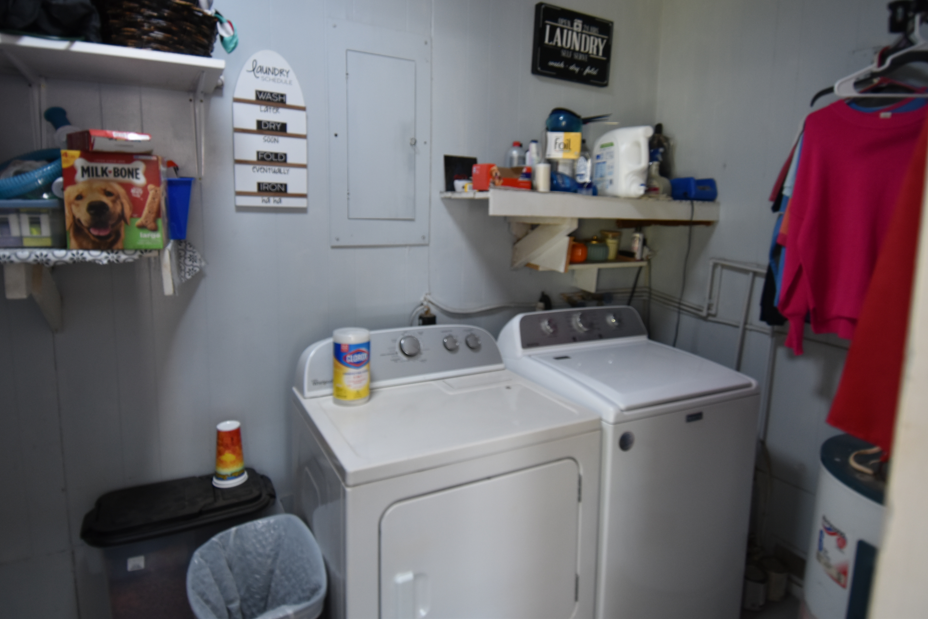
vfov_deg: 61.8
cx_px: 475
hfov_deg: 83.9
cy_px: 275
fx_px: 516
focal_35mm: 20
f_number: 4
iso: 500
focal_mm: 12
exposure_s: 1/60
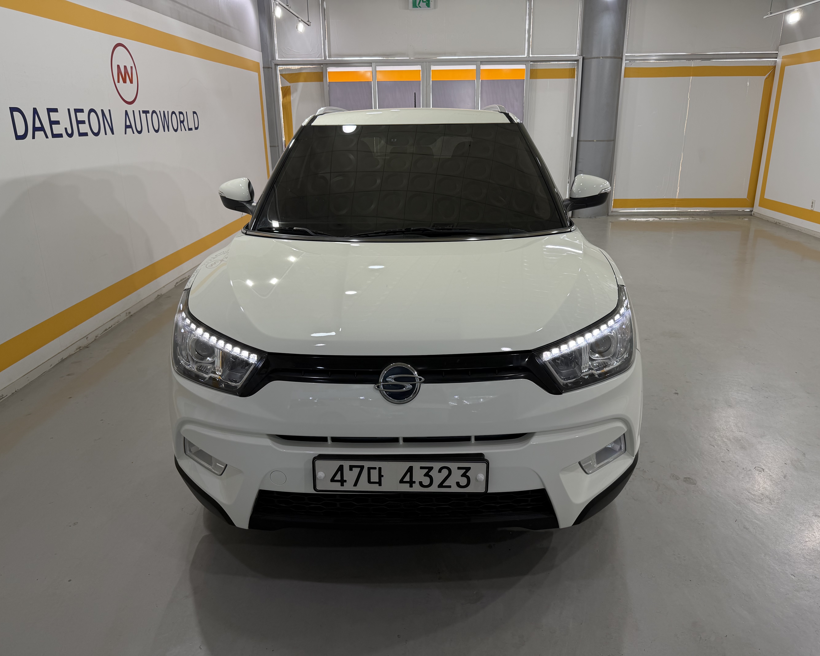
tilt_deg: -19.1
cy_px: 328
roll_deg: +0.8
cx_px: 423
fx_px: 607
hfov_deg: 68.1
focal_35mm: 25
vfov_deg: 56.8
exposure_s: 1/120
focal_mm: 6.76
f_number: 1.78
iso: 100
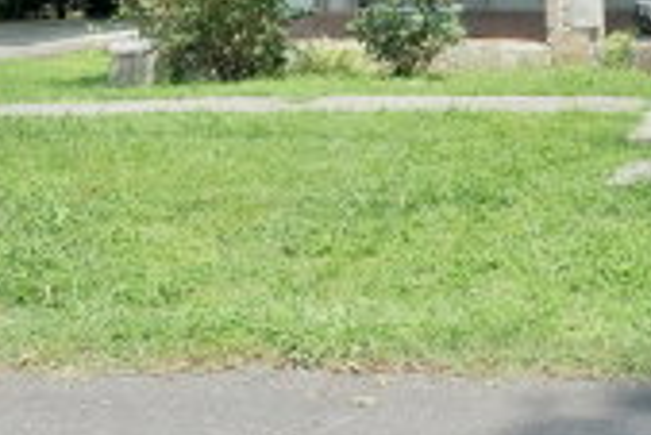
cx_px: 820
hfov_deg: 22.4
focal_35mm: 82
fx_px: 1484
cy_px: -123
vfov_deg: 15.9
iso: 200
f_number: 5.6
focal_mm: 18
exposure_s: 1/220
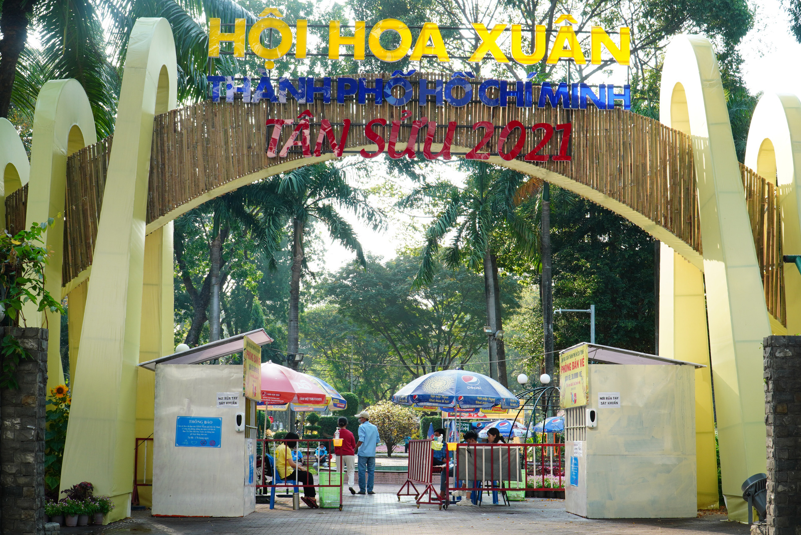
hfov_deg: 45.9
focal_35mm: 43
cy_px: 276
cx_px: 417
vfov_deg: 31.5
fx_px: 947
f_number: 7.1
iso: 200
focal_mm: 27
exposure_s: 1/80
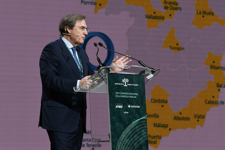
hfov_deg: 10.2
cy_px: 75
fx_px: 1265
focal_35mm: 202
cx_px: 112
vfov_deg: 6.8
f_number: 4.5
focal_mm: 135
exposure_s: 1/320
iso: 800
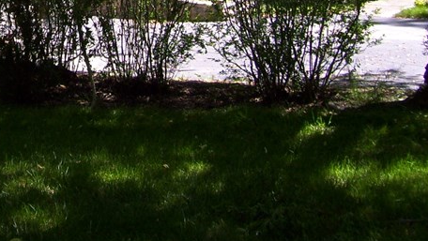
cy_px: -94
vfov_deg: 13.2
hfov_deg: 23.3
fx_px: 999
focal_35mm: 88
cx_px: 15
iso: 80
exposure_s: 1/320
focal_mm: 6
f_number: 2.7
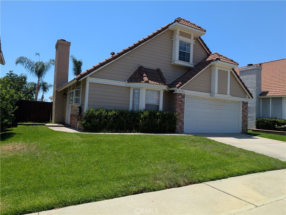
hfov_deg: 71.5
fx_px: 198
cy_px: 108
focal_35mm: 24
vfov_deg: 56.9
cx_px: 143
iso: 21
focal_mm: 6.9
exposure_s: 1/992
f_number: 1.68
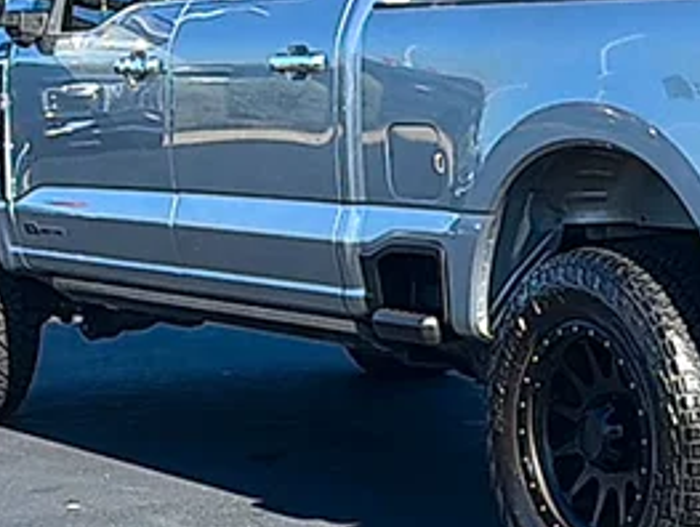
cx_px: 708
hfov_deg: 18.9
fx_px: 2045
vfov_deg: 14.6
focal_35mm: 101
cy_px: 129
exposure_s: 1/3279
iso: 80
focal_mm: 6.76
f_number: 1.78
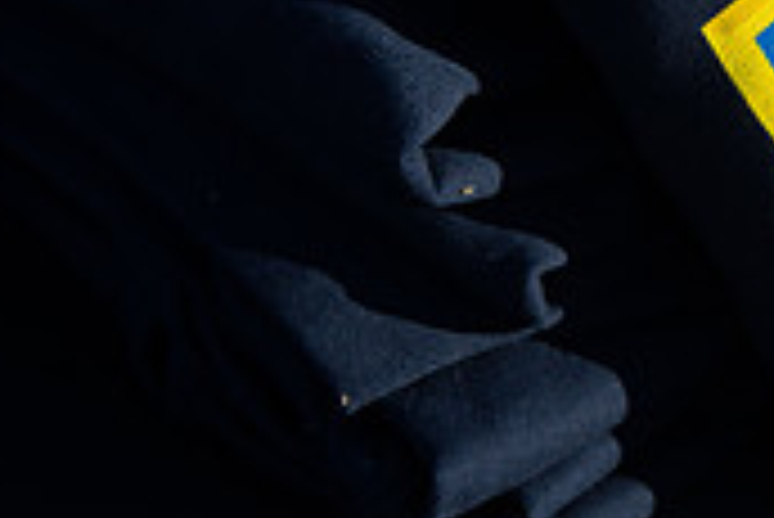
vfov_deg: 9.2
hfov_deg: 13.4
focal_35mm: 148
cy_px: 34
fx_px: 3185
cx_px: 986
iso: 200
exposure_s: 1/3200
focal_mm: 44
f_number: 2.8
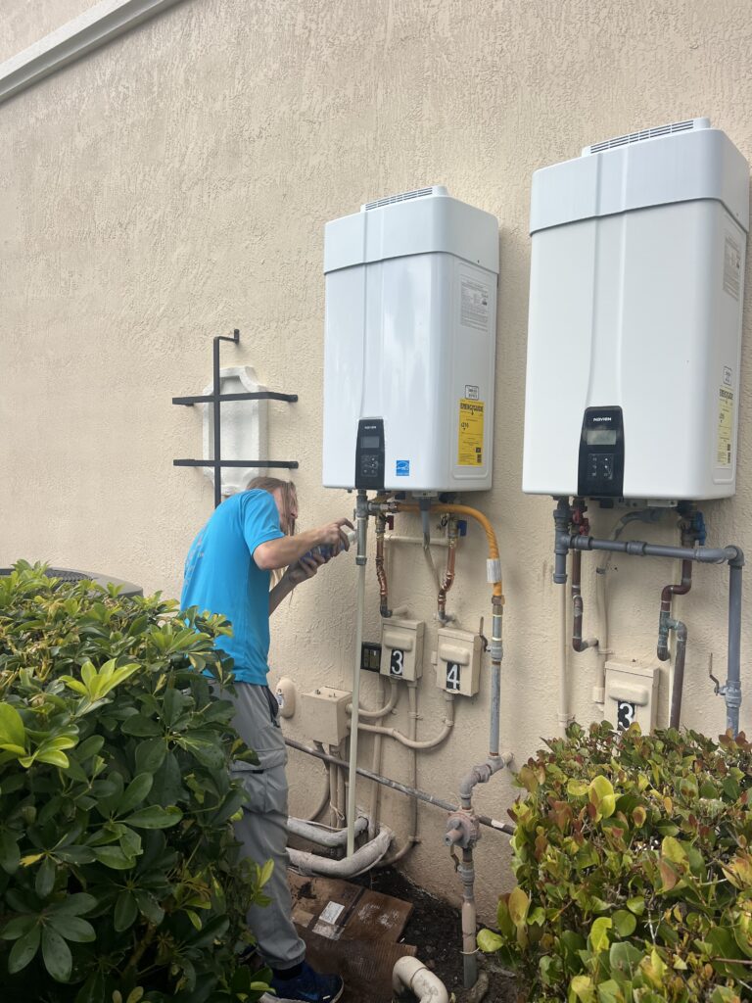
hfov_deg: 53.1
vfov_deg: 67.3
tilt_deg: -3.0
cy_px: 502
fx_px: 753
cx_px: 376
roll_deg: -1.6
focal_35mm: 26
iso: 50
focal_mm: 5.7
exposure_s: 1/3968
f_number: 1.5
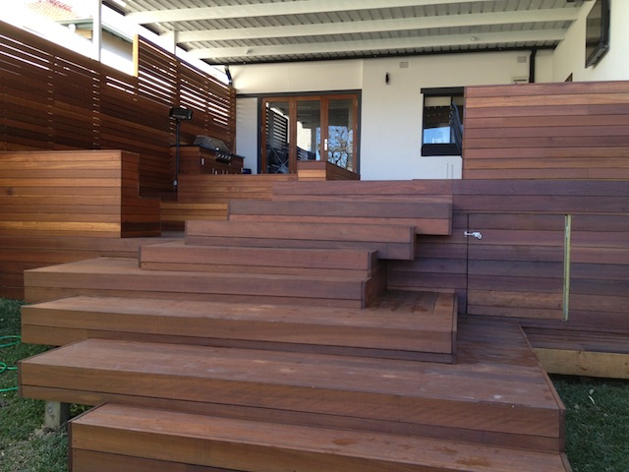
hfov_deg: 52.6
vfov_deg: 40.7
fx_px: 636
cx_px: 314
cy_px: 236
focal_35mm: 35
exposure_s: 1/120
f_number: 2.4
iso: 64
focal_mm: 4.28
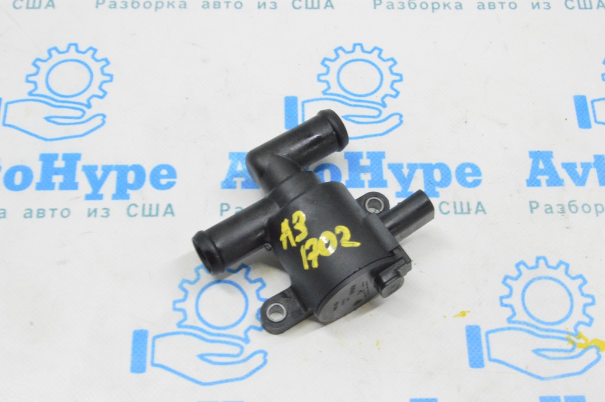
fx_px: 882
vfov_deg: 25.7
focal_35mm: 52
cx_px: 302
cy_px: 201
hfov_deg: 37.9
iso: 6400
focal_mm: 35
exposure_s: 1/15
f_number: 20
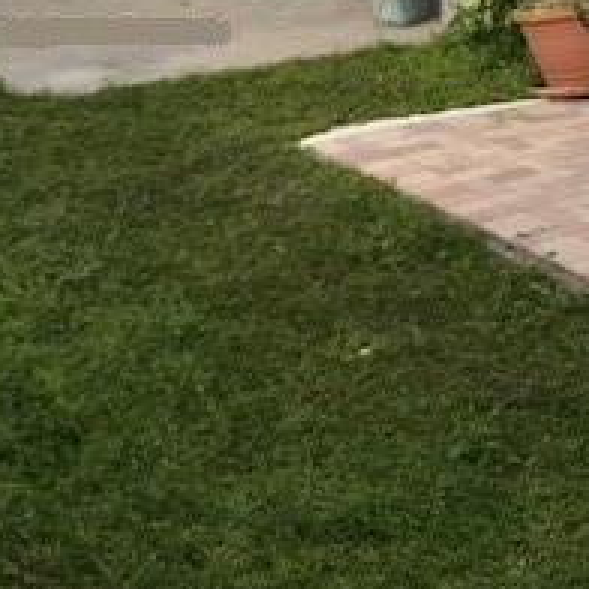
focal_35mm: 81
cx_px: 637
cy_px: 33
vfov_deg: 20.8
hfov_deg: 20.5
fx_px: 1559
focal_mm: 3.99
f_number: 1.8
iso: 20
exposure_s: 1/1773
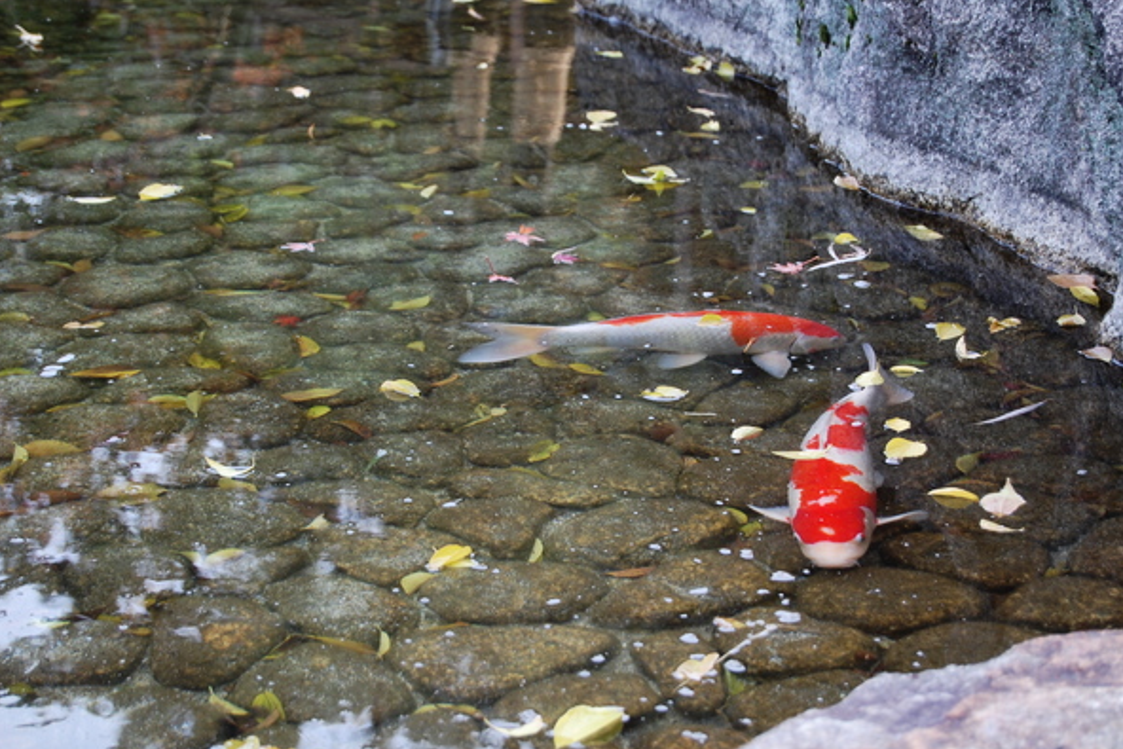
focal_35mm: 84
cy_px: 374
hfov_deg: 24.3
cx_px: 558
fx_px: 2605
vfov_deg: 16.4
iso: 200
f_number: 5.6
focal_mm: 55
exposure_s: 1/80
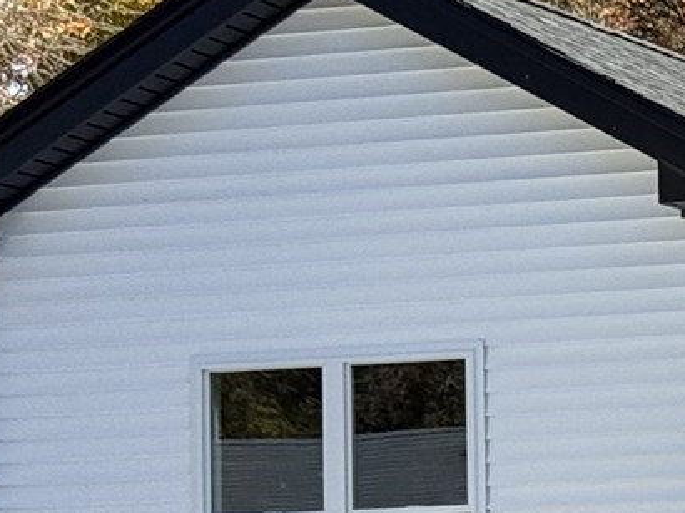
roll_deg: +1.2
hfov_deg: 7.8
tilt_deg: +1.6
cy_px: 874
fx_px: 4746
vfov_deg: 6.1
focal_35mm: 240
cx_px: 1450
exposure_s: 1/1980
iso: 64
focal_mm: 6.76
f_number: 1.78
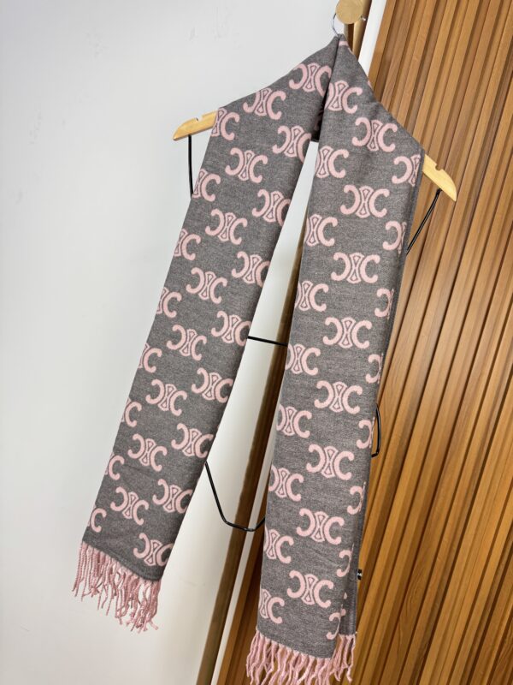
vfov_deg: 71.6
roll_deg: -13.5
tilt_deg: -7.3
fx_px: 474
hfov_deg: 56.8
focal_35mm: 24
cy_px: 342
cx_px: 256
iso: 160
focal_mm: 6.76
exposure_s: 1/120
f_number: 1.78
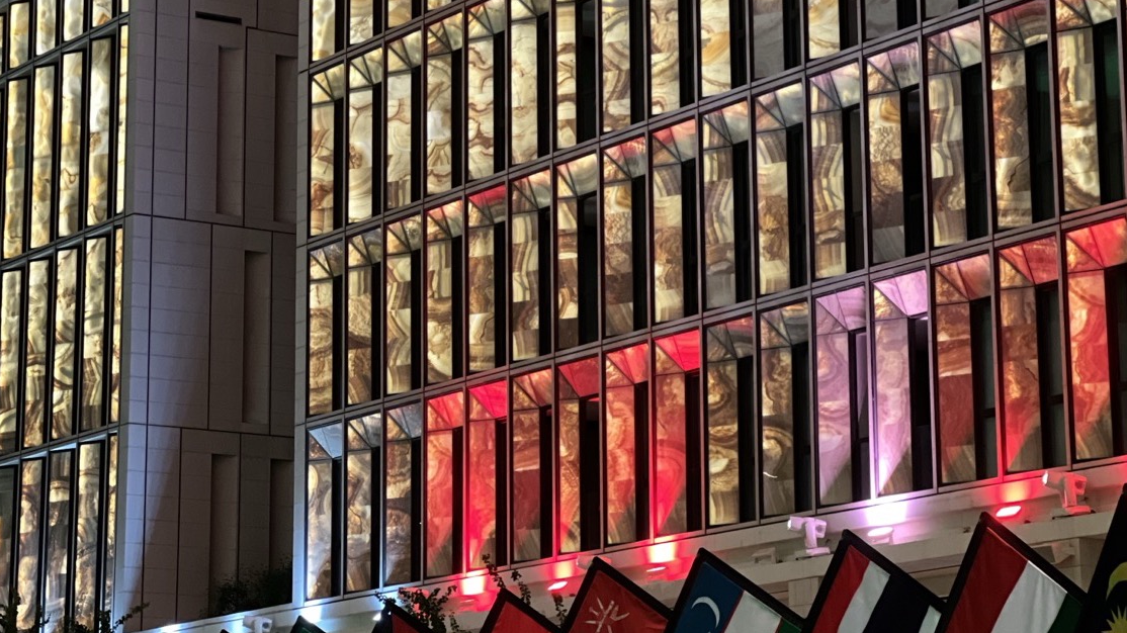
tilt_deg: +13.8
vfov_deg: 10.7
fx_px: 3376
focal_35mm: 113
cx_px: 563
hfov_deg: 19.0
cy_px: 172
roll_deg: +1.1
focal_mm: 9
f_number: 2.8
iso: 400
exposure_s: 1/19
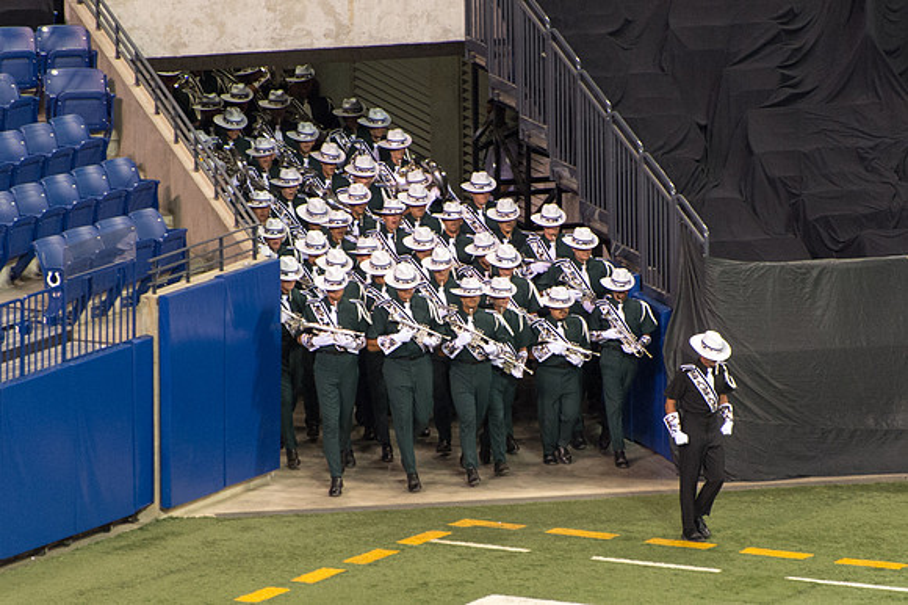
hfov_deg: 3.5
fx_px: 15036
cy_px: 370
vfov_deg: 2.3
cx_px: 509
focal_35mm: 597
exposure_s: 1/320
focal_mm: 300
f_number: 5.6
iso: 3200
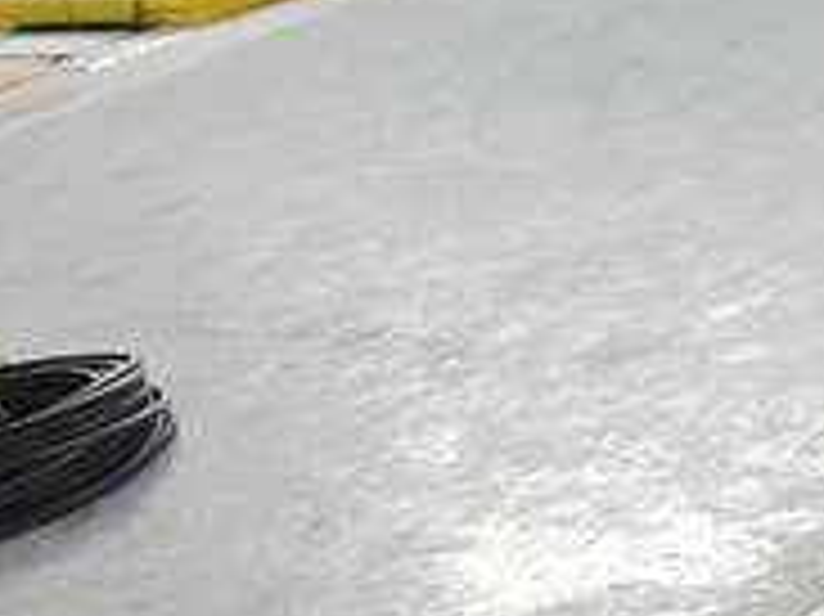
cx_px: 1544
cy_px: 1263
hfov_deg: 13.5
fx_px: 3069
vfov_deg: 10.5
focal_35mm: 129
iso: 250
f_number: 1.7
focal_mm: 6.3
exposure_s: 1/100
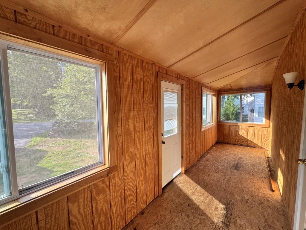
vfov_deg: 85.7
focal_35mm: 14
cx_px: 153
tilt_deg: -4.2
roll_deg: +0.7
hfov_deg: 102.1
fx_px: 124
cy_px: 115
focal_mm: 2.22
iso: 40
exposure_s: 1/184
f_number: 2.2
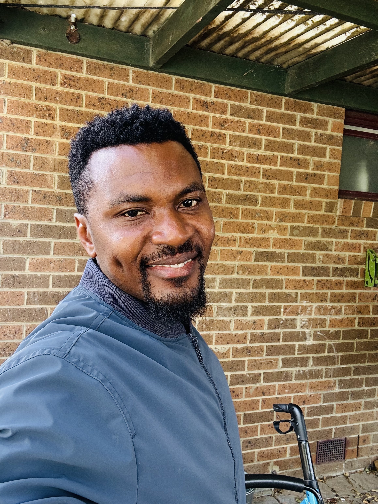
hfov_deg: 46.8
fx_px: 437
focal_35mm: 30
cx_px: 189
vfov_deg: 60.0
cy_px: 252
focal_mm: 2.69
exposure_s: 1/121
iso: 64
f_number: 1.9
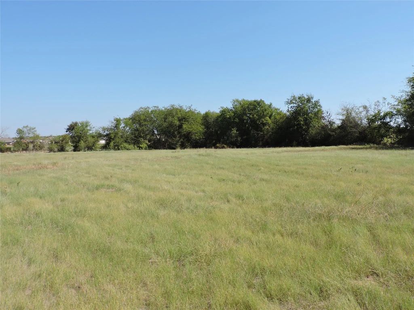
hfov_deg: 63.4
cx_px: 207
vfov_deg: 49.7
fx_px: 335
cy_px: 155
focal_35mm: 28
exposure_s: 1/1250
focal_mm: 5
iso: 100
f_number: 3.1
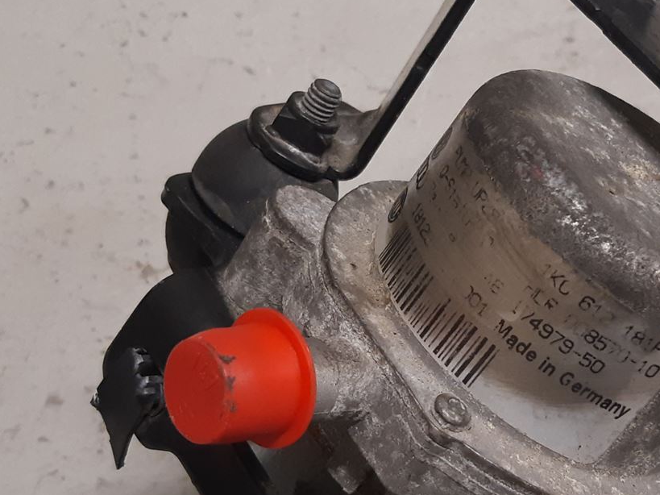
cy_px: 313
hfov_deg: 29.5
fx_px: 1239
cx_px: 463
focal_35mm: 65
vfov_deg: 22.5
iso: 160
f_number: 1.7
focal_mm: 3.93
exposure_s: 1/50
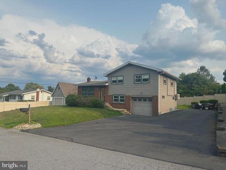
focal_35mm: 24
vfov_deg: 56.8
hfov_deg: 71.6
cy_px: 85
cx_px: 113
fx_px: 157
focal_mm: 6.86
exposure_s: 1/5848
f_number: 1.78
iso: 80
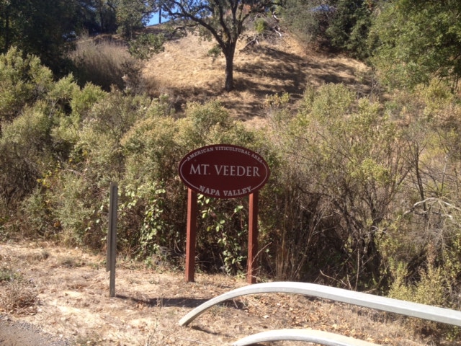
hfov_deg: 52.6
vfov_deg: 40.7
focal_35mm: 35
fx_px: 466
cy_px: 173
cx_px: 230
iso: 50
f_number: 2.4
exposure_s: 1/552
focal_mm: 4.28
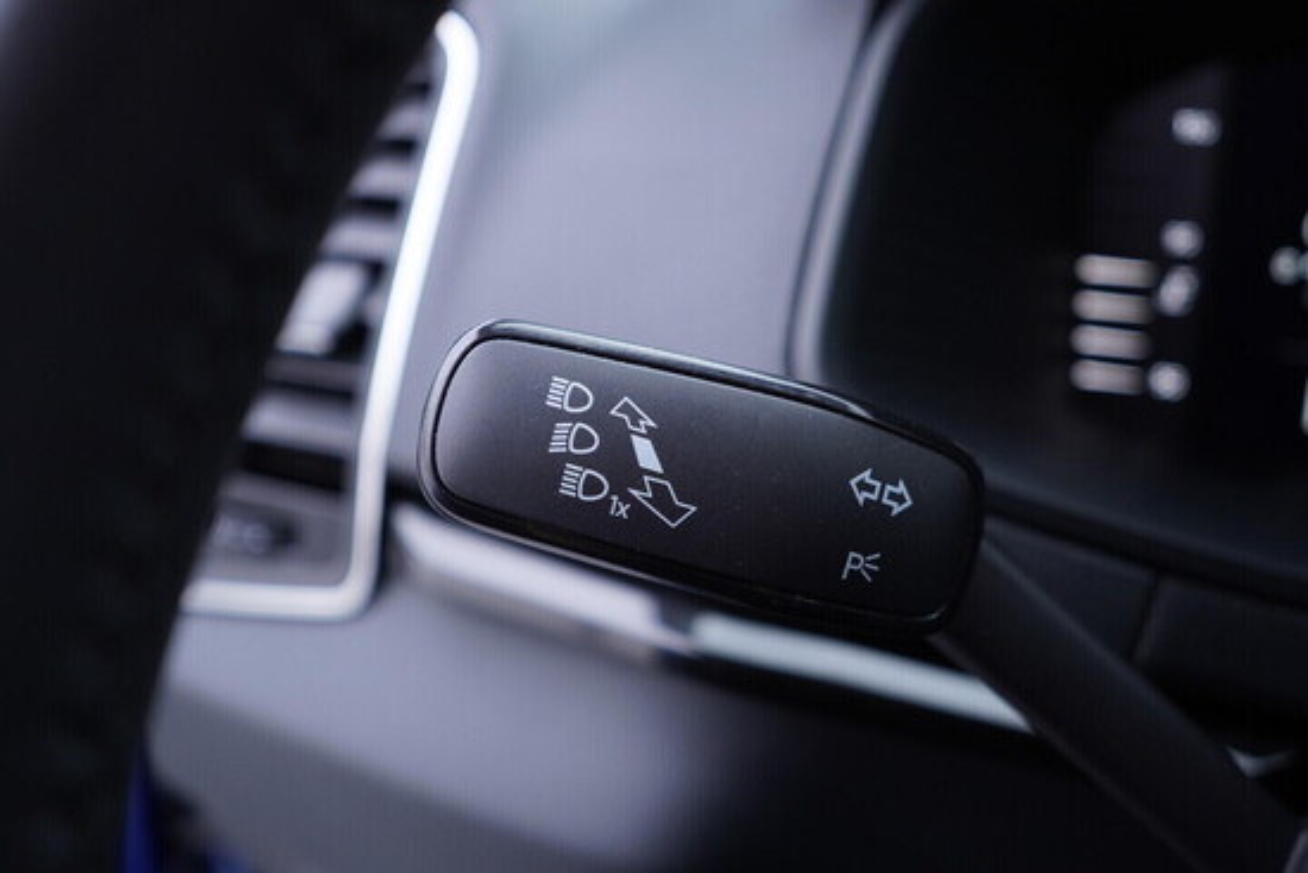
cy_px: 436
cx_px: 654
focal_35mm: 36
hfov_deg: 53.1
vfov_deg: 36.9
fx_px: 1308
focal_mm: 24
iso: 200
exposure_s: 1/40
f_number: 2.8
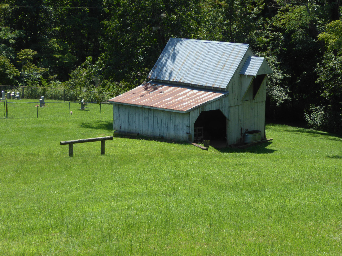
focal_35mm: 98
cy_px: 128
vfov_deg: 15.1
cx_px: 171
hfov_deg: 20.0
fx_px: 968
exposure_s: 1/320
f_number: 5
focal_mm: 17.5
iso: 100
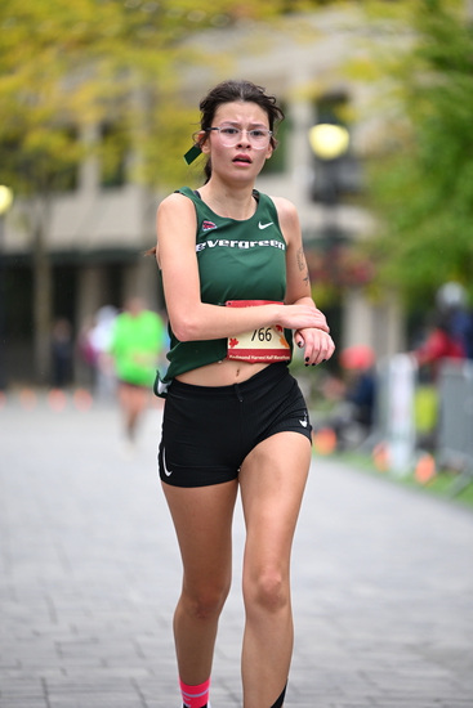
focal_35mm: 180
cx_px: 236
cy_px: 354
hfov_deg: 7.6
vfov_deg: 11.4
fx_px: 3545
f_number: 2.8
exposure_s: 1/2000
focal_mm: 180
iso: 1250
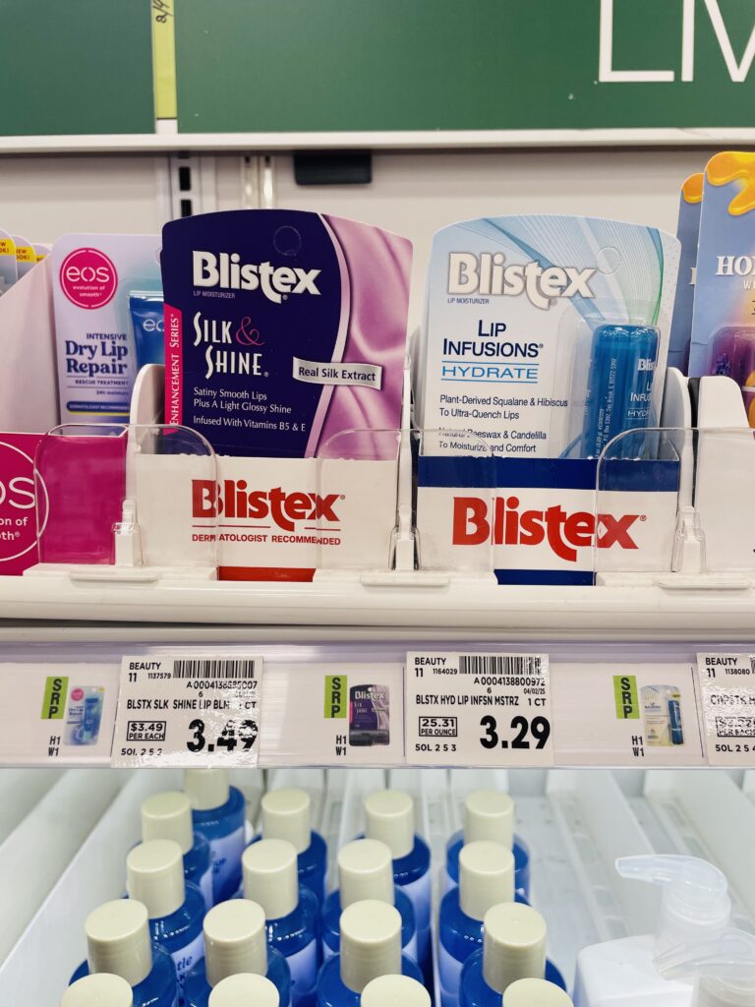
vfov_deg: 67.3
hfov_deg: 53.1
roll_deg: +0.4
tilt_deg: -9.6
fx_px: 756
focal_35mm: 26
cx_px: 378
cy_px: 504
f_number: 1.6
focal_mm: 4.2
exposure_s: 1/120
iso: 50
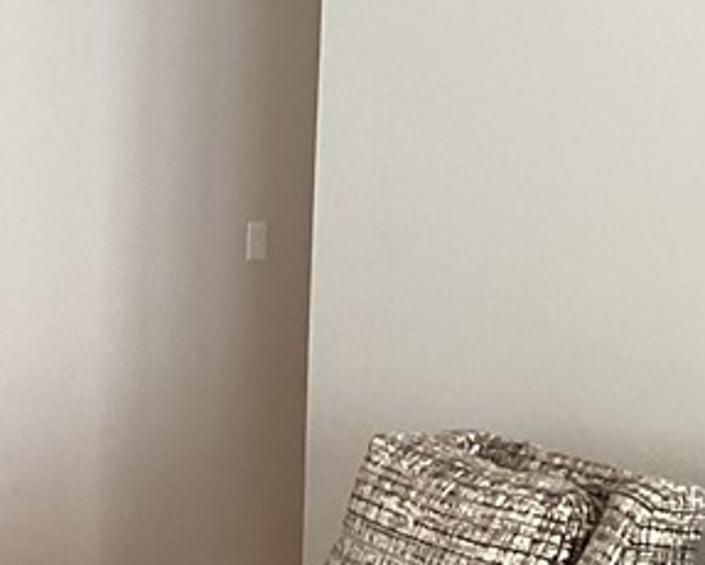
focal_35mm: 108
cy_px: 305
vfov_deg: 14.3
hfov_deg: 16.2
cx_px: -371
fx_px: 2255
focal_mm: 3.3
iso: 125
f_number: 2.4
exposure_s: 1/60
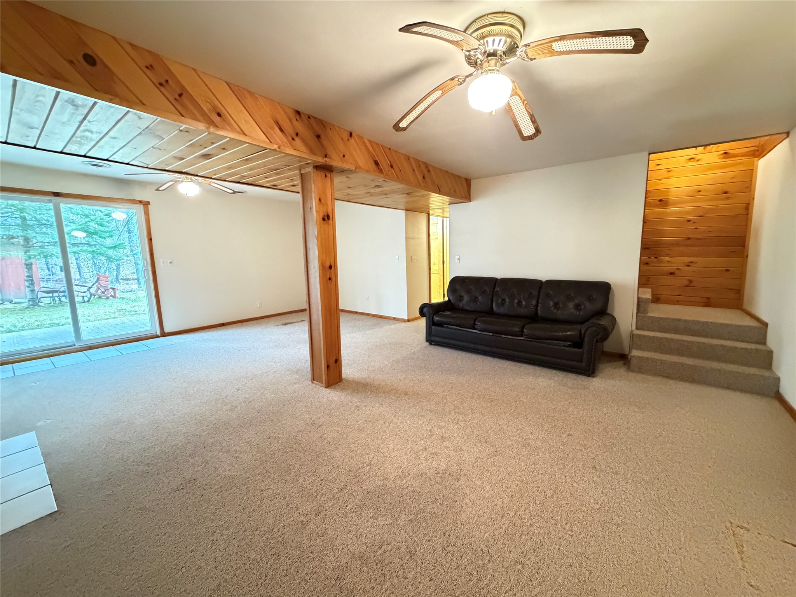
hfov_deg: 102.1
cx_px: 398
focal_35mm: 14
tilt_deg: -8.1
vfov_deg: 85.7
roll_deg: +0.4
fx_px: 322
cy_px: 298
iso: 1250
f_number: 2.2
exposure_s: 1/40
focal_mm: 2.22
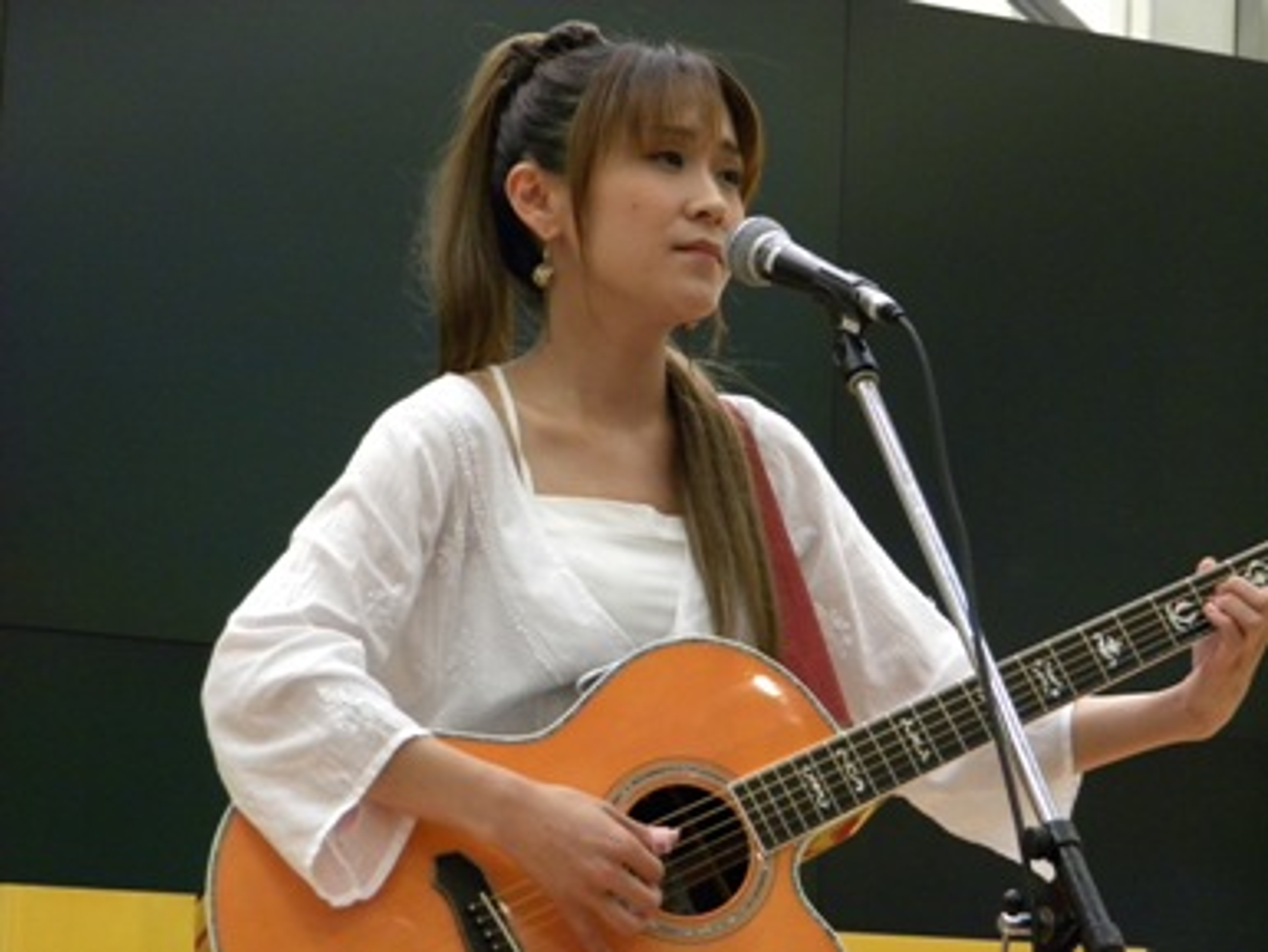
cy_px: 476
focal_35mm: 148
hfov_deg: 13.3
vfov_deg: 10.0
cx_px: 634
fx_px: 5423
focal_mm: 26.8
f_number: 5
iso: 400
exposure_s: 1/19.8
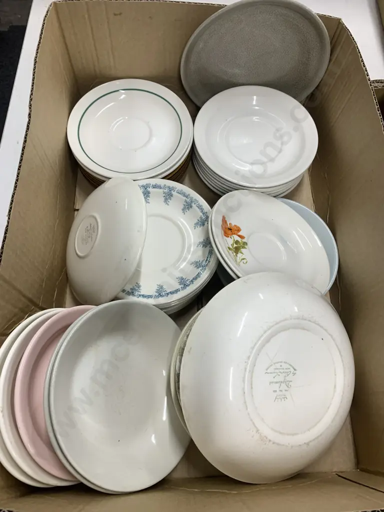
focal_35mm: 26
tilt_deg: -68.7
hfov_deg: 53.1
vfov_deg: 67.3
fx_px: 385
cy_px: 256
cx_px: 192
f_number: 1.8
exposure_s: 1/100
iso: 80
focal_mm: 4.25
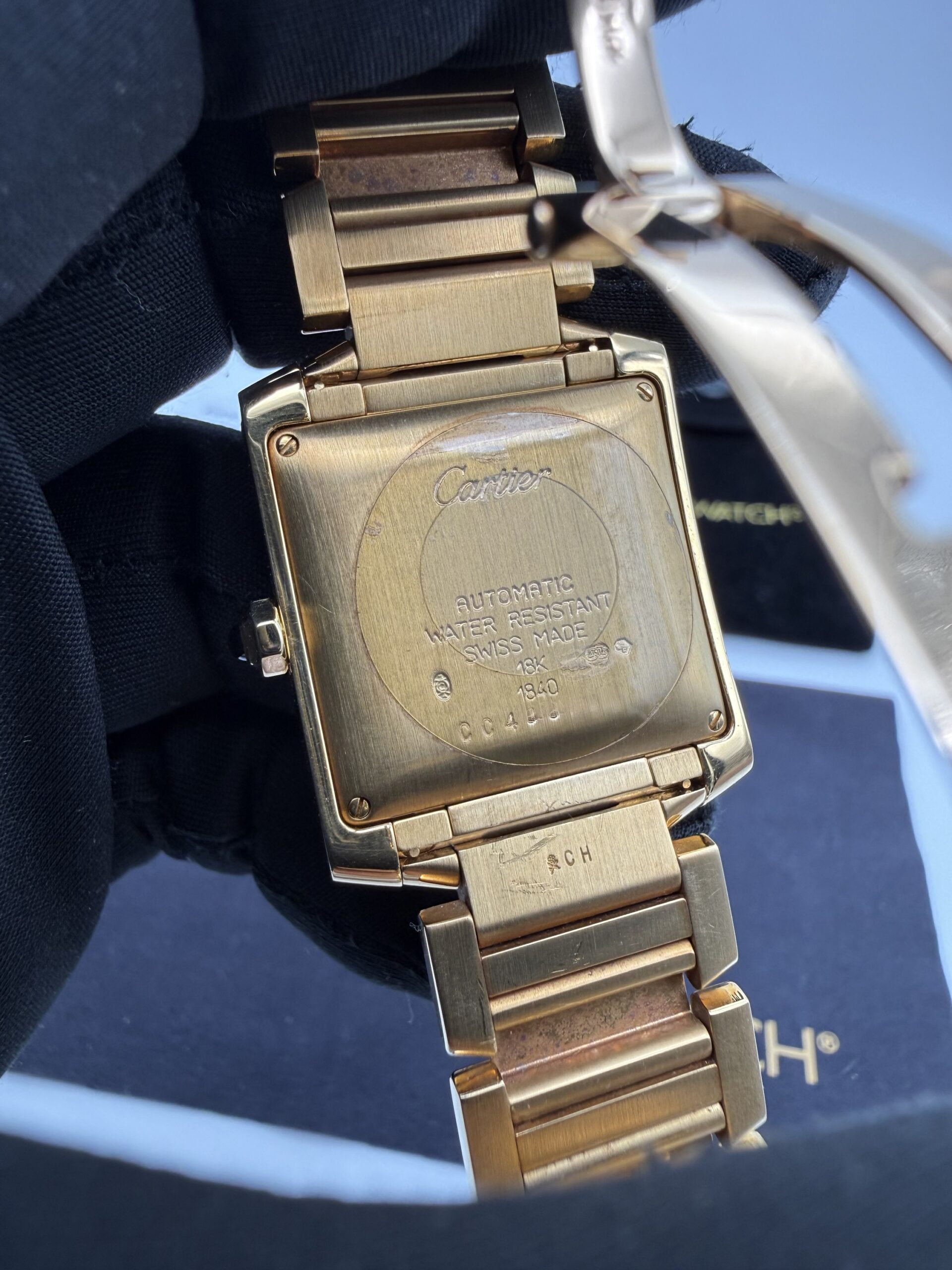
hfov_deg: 56.8
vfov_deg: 71.6
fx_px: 880
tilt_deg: -43.9
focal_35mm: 24
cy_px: 635
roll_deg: -3.4
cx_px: 476
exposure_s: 1/102
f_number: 2.2
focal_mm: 2.22
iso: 40
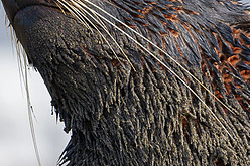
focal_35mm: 2065
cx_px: 68
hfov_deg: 1.0
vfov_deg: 0.7
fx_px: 14330
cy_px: -16
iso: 800
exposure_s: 1/800
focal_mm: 560
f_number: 8
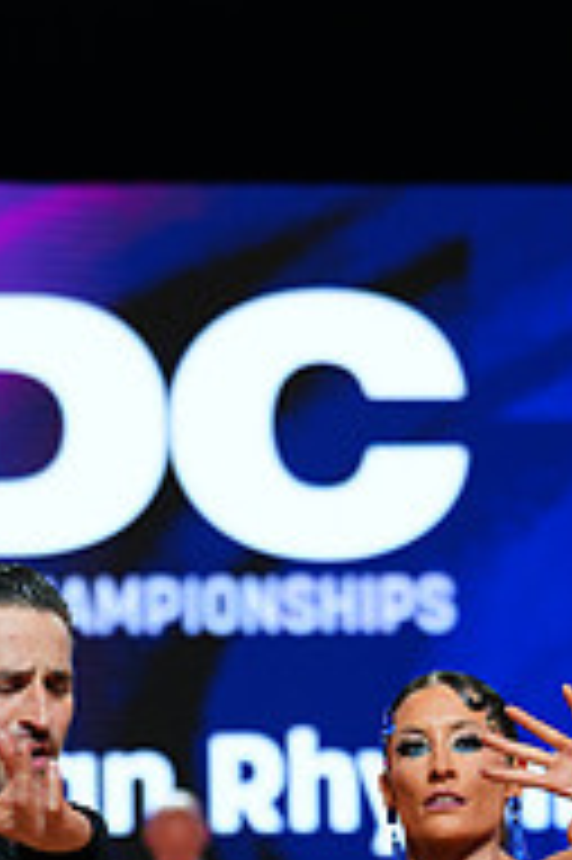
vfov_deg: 8.7
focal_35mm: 234
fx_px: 5587
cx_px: 268
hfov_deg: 5.9
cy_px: 1117
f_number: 2.8
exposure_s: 1/400
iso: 500
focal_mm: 77
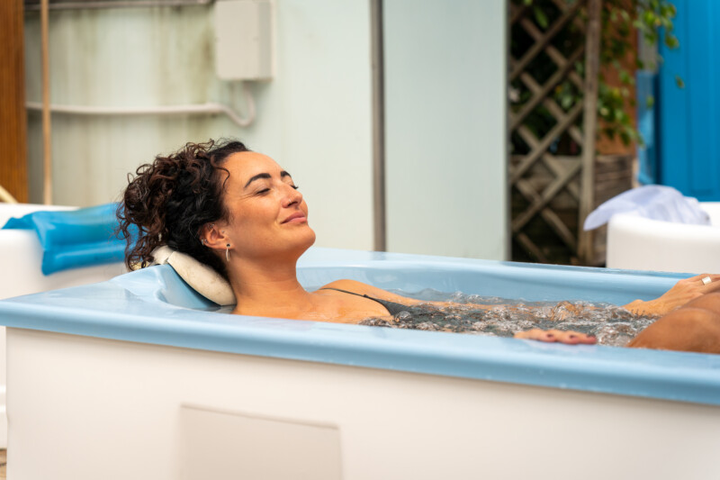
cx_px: 360
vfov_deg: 18.2
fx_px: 1500
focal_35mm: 75
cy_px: 240
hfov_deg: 27.0
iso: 100
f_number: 4
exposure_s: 1/800
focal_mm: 75
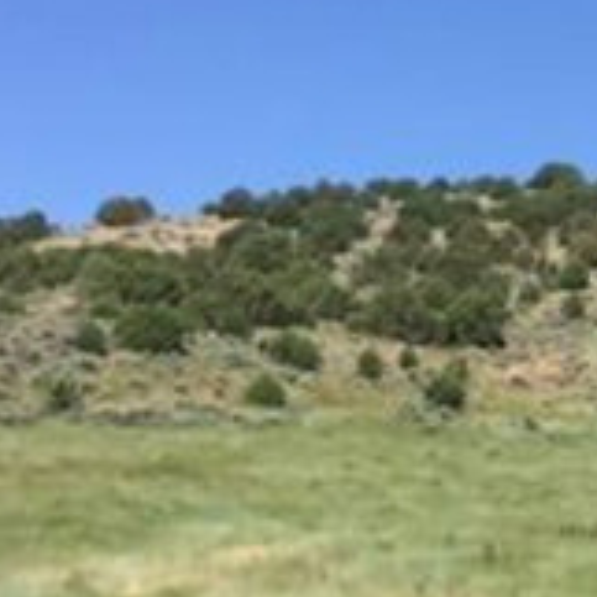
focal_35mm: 102
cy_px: 604
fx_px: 1990
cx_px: 857
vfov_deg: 16.7
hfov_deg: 15.9
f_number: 2.2
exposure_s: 1/1980
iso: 32
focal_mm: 4.15
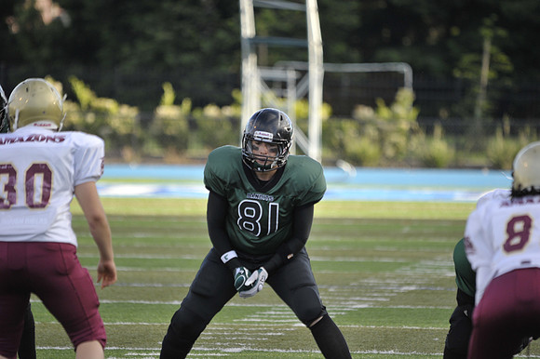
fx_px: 7495
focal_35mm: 500
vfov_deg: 2.7
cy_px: 180
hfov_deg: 4.1
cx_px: 270
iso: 1250
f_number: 6.3
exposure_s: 1/1000
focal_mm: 500
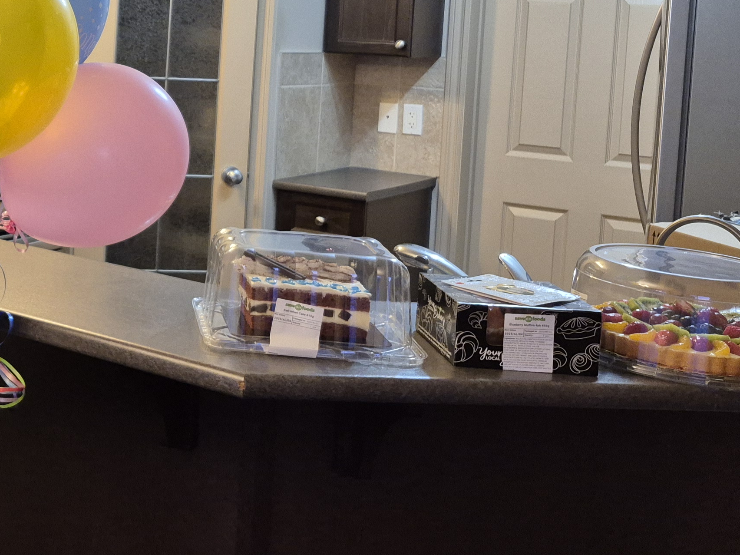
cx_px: -64
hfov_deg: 31.7
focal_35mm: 54
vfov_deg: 26.4
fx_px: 1154
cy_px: 85
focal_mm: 5.4
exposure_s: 1/120
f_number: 1.8
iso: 640
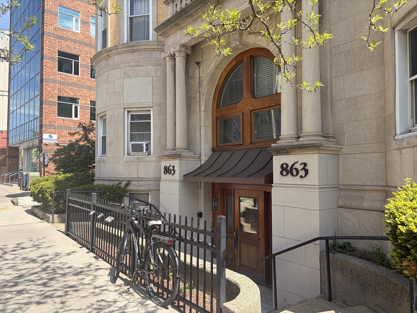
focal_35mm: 26
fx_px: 313
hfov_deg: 67.3
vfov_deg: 53.1
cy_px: 156
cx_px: 208
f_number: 1.6
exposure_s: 1/1311
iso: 50
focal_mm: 5.96
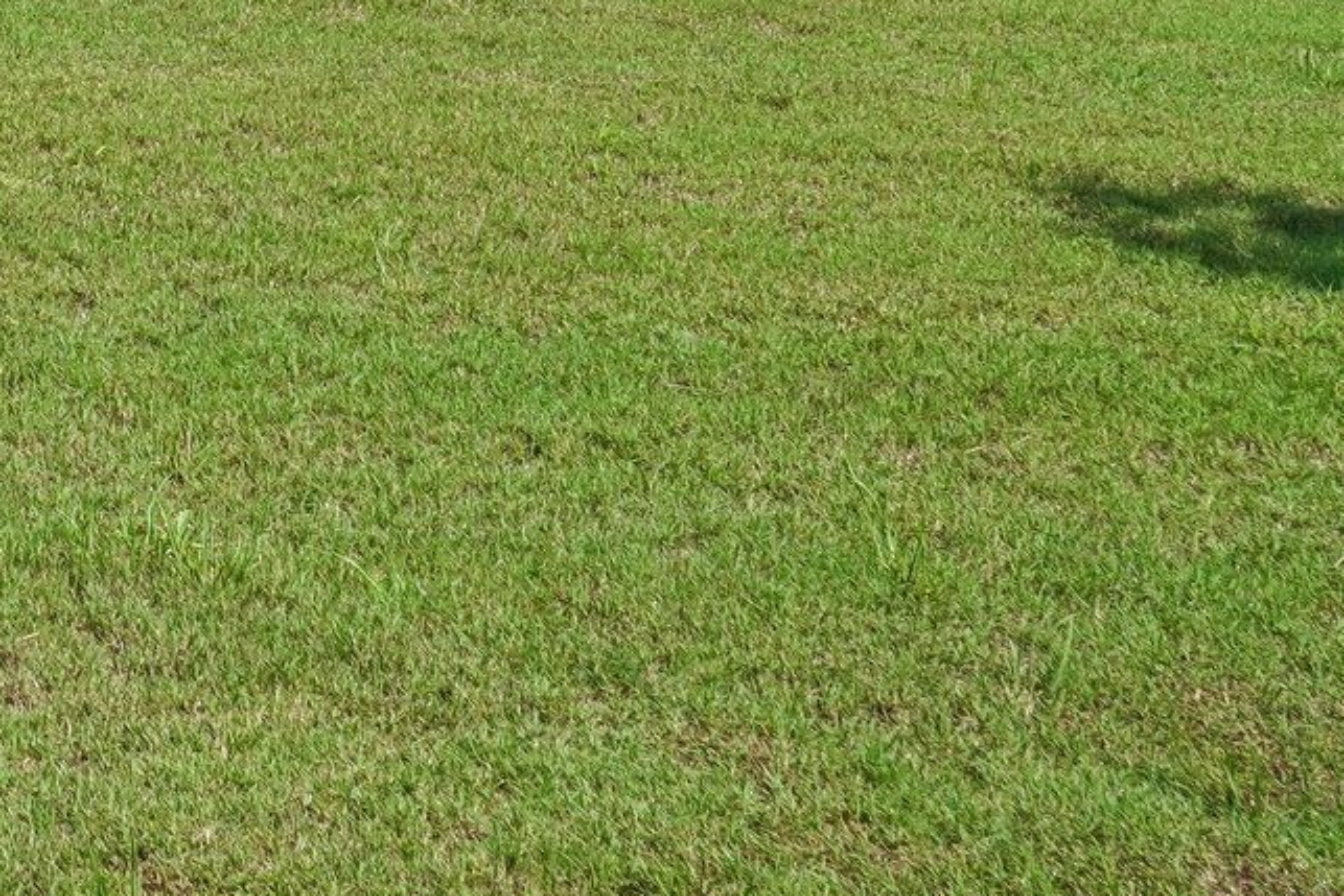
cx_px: -773
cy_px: -458
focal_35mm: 88
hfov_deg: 19.6
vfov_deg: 14.5
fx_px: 3271
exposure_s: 1/1600
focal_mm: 27.5
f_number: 8
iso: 800
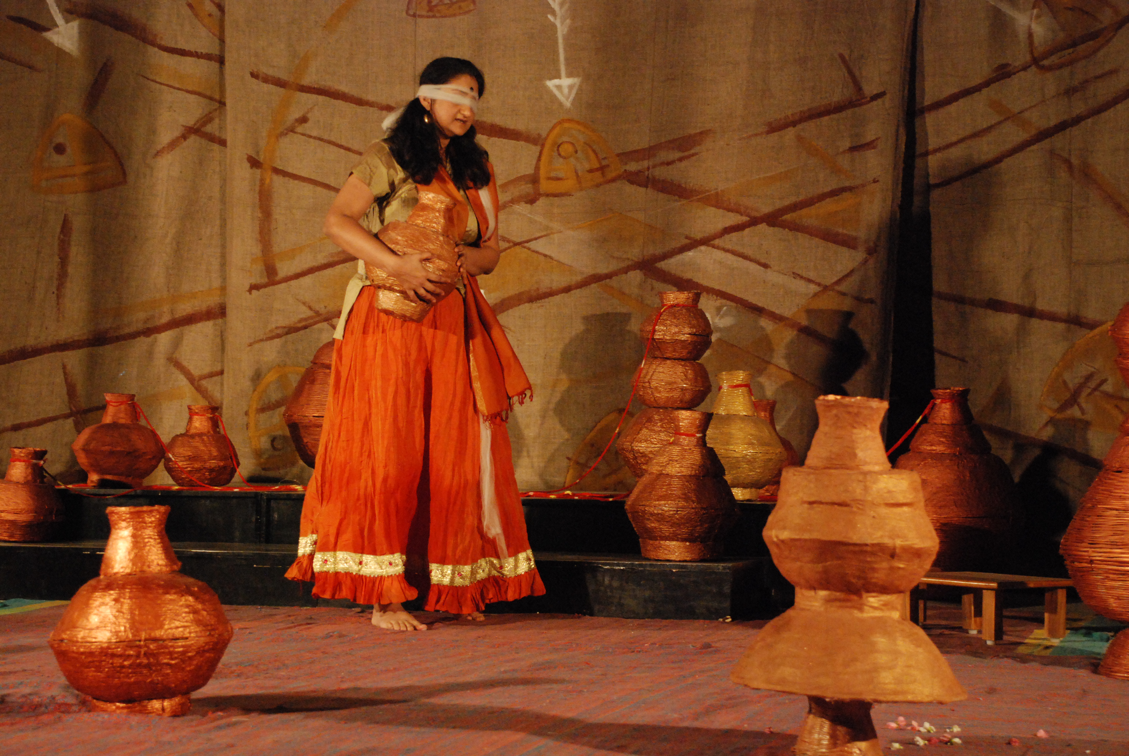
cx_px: 564
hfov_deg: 26.0
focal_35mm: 78
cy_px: 378
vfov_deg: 17.5
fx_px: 2449
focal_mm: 52
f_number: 5
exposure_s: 1/60
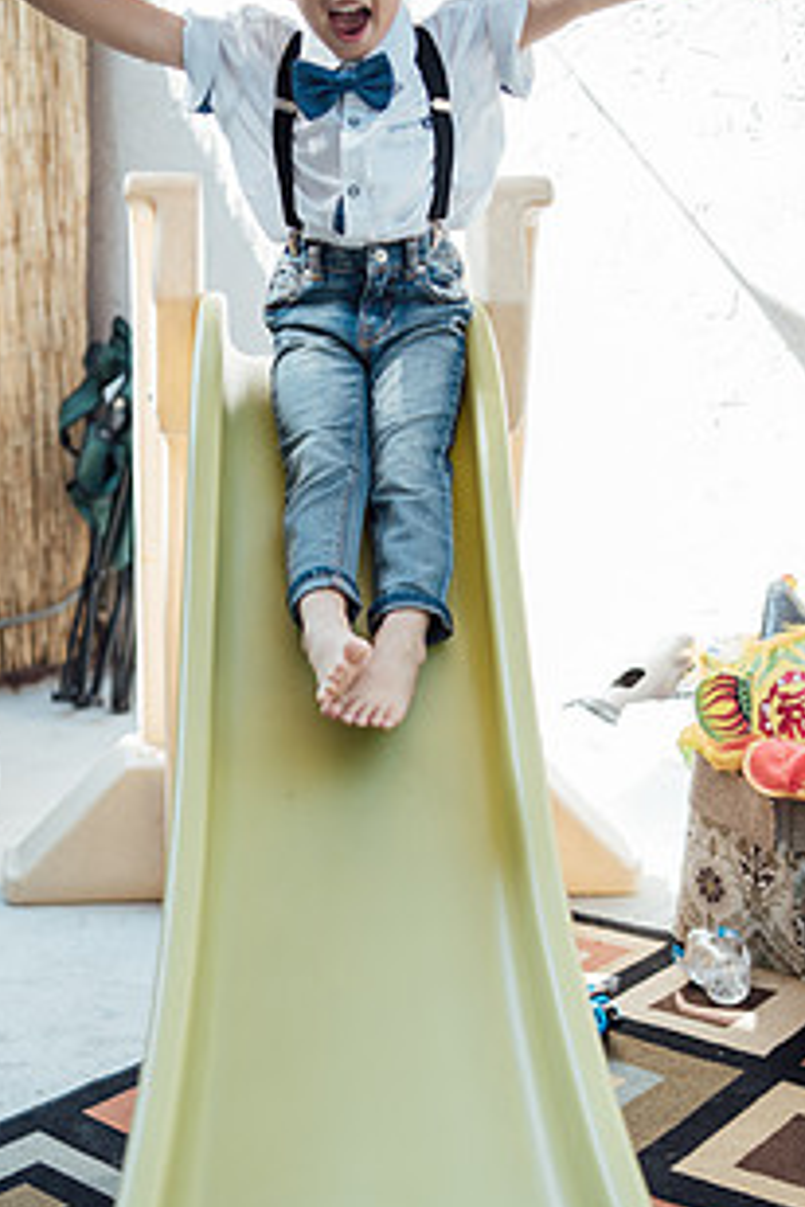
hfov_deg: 26.5
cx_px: 399
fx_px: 1710
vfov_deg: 38.8
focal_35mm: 51
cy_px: 699
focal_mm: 35
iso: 320
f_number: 2
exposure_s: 1/1000
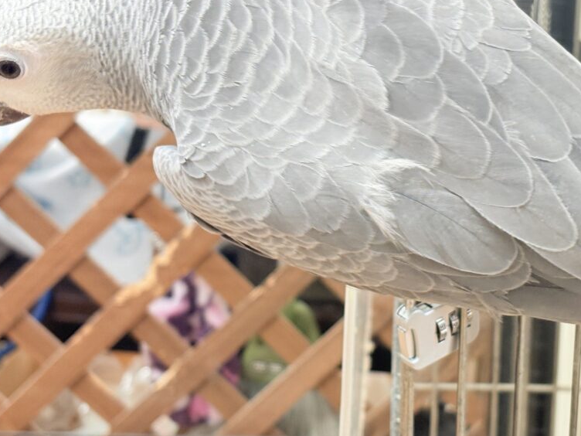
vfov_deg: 17.8
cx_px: 403
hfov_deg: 23.4
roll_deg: -1.0
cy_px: 219
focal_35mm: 83
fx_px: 1393
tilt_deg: -18.6
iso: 64
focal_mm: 5.96
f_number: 1.6
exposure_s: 1/61
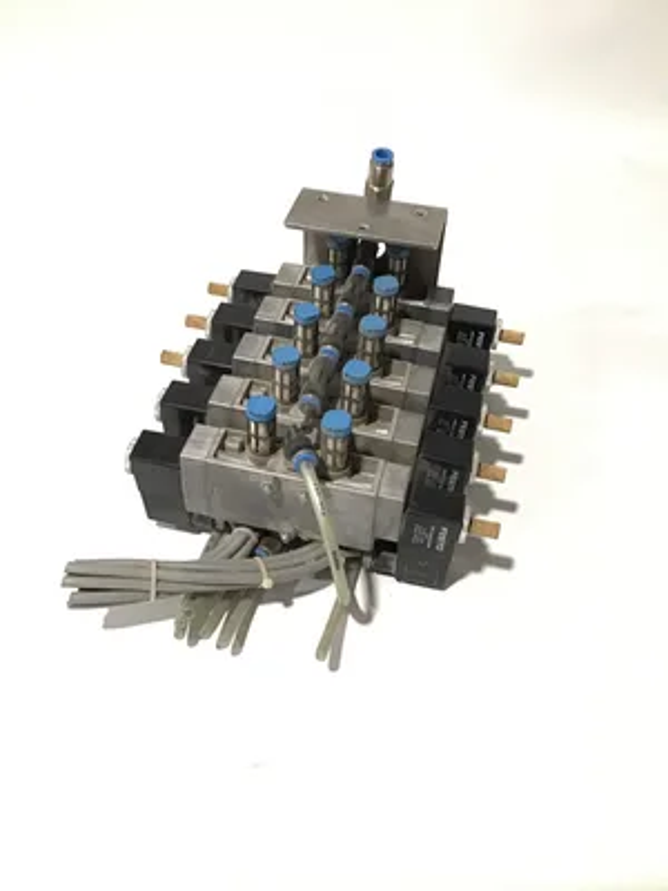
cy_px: 446
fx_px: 798
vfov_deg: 58.4
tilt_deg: -45.7
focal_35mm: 31
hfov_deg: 45.4
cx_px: 334
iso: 200
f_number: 2.4
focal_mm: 3.3
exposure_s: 1/20
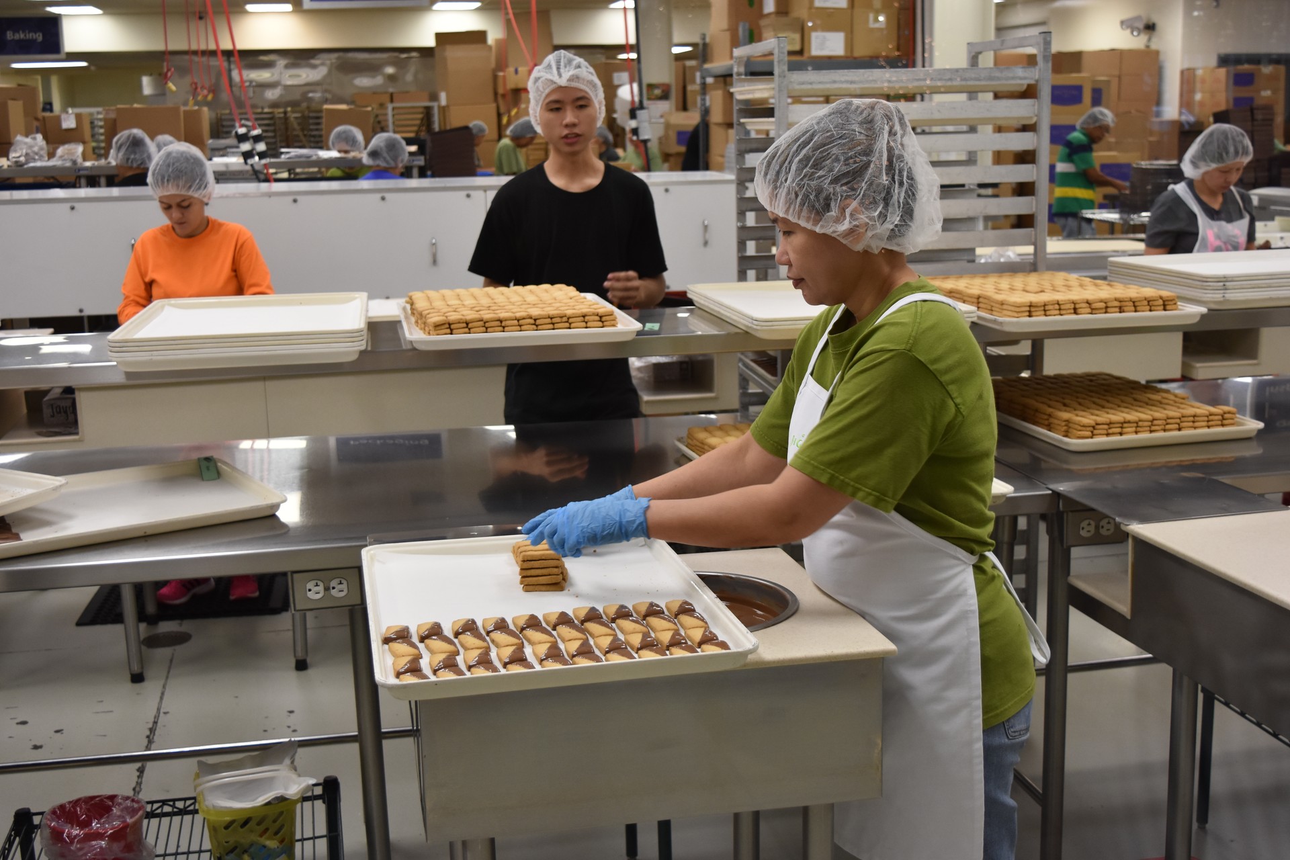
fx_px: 1559
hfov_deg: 45.0
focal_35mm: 44
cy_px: 430
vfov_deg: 30.8
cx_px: 645
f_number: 5
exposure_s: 1/100
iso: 800
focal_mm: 29
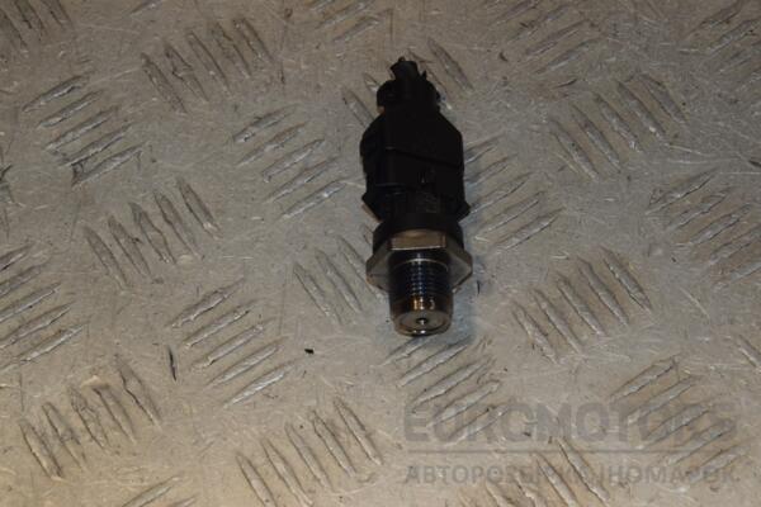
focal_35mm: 105
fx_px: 2219
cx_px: 380
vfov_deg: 13.0
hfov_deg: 19.5
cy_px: 254
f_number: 10
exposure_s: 1/200
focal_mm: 70
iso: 800
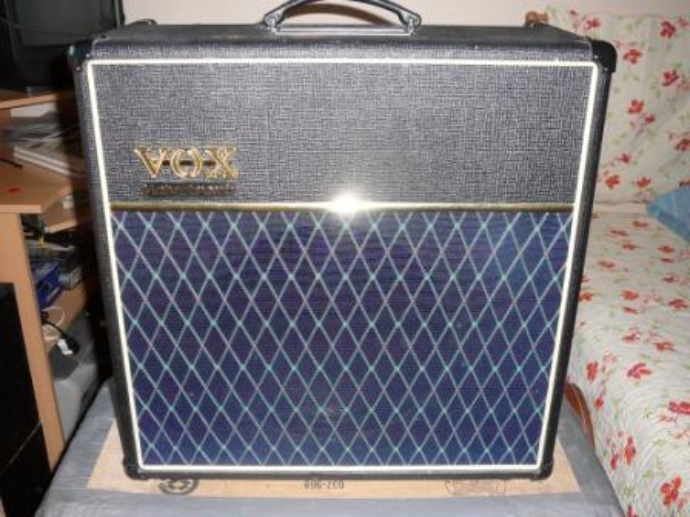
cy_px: 258
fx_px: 698
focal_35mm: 35
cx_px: 345
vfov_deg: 40.7
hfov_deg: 52.6
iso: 125
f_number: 2.8
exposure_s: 1/30
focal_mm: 5.2
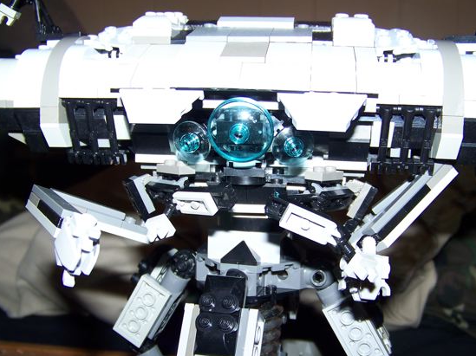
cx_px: 244
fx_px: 577
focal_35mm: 42
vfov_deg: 34.2
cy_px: 206
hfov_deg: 44.8
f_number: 2.8
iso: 64
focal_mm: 5.85
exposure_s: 1/30
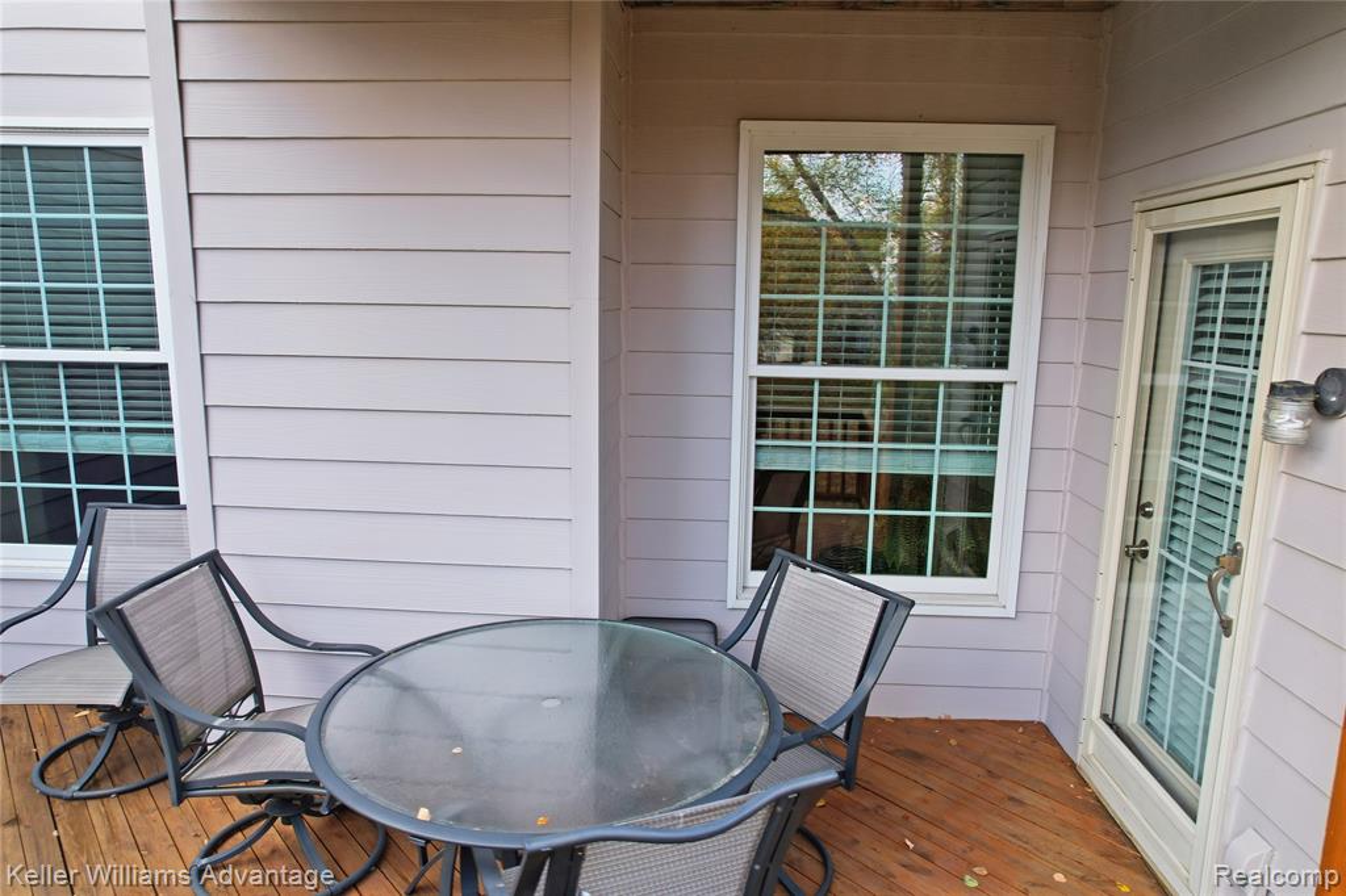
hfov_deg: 78.6
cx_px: 673
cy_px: 448
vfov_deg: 57.2
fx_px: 822
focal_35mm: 22
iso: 100
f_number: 2.8
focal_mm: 8.4
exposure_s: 1/20
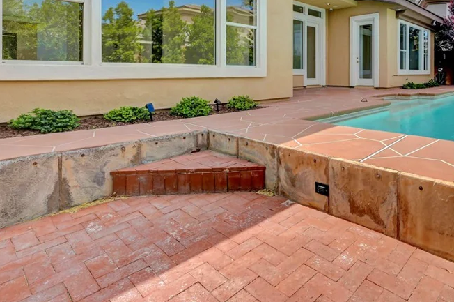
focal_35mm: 22
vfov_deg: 54.8
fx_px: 277
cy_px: 81
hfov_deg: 75.4
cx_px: 313
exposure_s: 1/1000
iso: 400
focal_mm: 14
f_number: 9
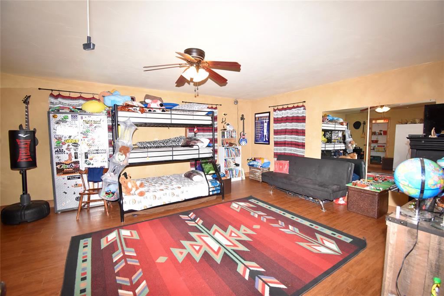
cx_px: 222
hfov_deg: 100.4
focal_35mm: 15
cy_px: 148
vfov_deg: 77.3
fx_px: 185
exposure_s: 1/125
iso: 1100
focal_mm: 10
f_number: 4.5
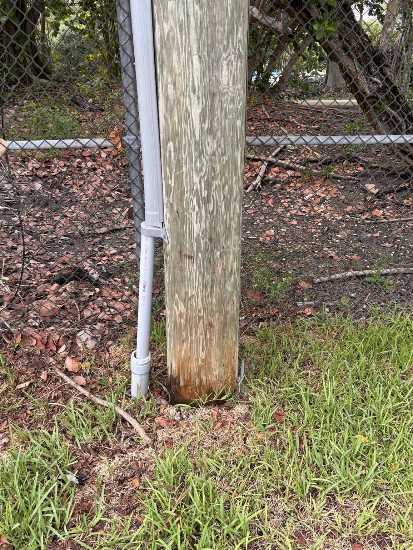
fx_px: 429
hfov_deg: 51.4
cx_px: 203
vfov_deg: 65.3
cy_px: 267
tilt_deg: -24.0
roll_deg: +1.7
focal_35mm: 27
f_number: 1.6
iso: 50
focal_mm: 5.96
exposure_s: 1/121
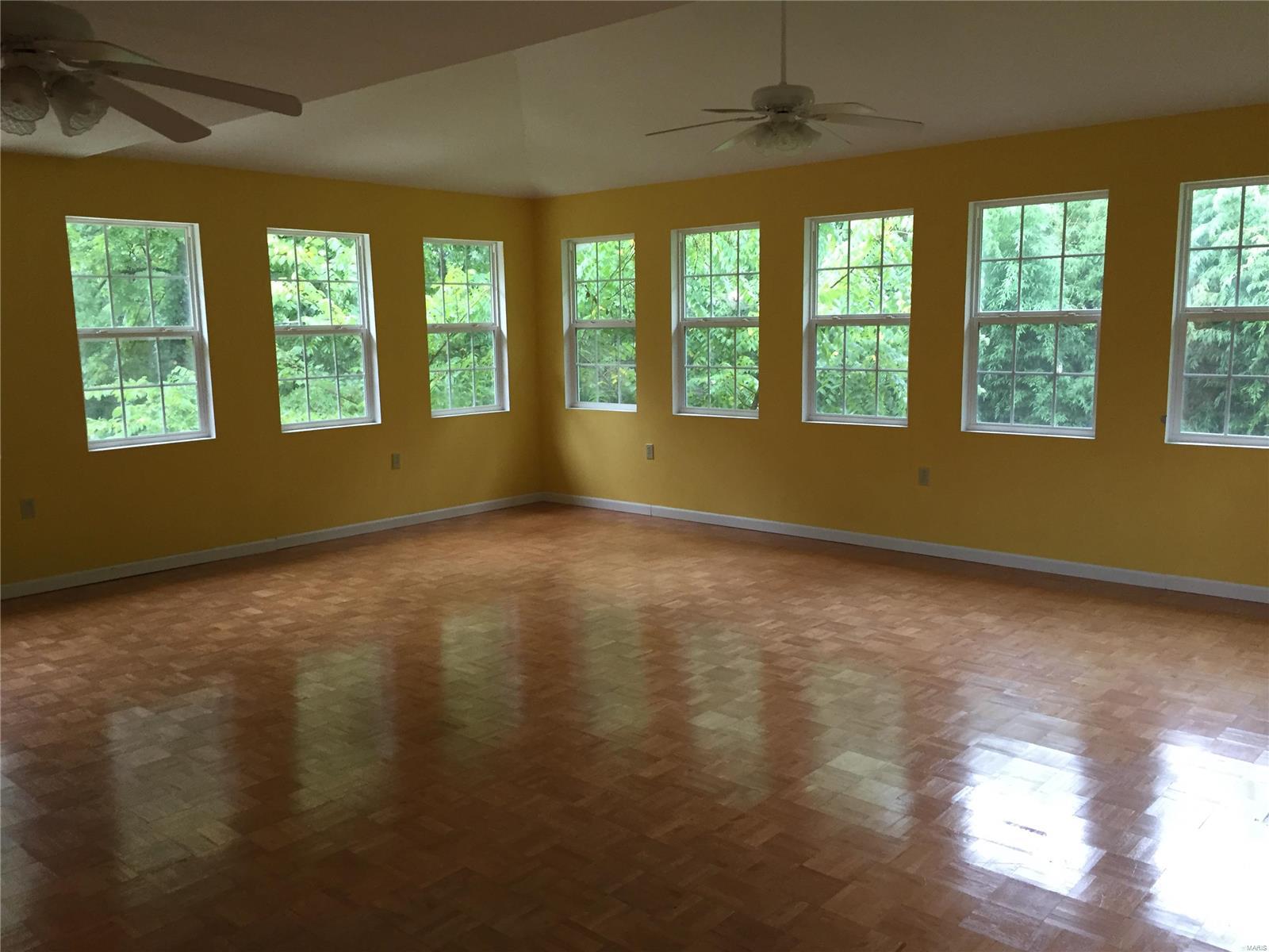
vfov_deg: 48.2
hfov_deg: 61.7
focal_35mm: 29
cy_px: 476
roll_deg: +0.9
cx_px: 634
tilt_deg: -8.4
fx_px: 1063
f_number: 2.2
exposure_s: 1/33
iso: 160
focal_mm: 4.15
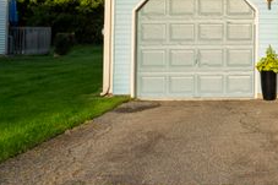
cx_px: 301
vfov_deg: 17.1
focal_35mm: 77
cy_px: -17
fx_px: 594
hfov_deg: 24.6
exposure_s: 1/60
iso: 200
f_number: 8
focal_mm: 35
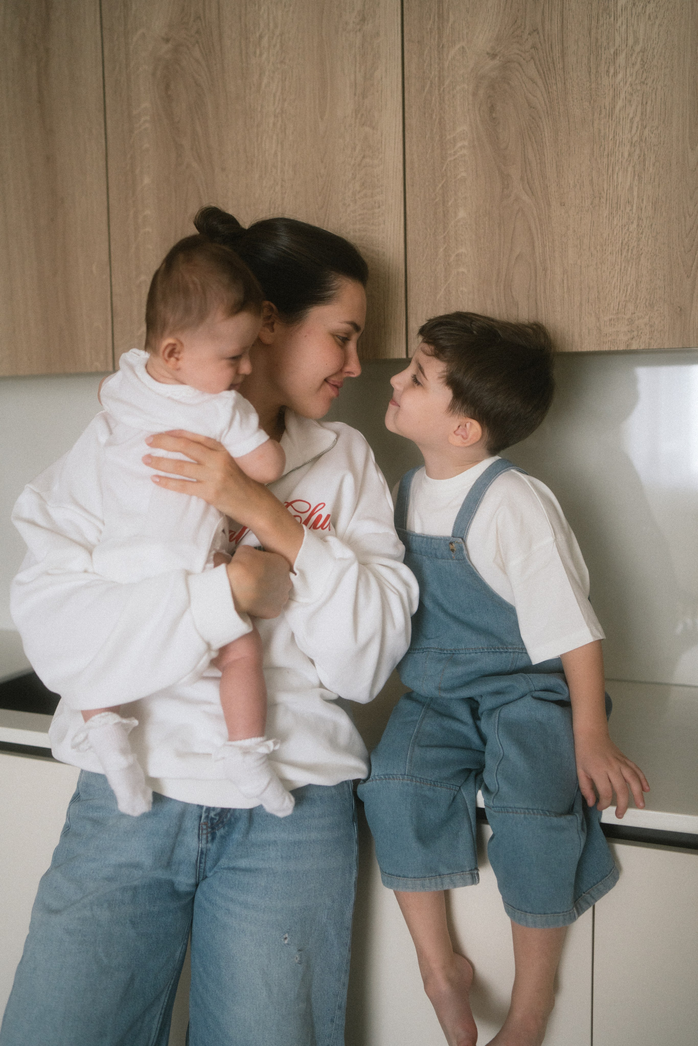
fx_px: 1018
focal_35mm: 35
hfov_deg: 37.9
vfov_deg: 54.4
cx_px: 349
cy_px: 523
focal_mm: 35
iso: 1000
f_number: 2
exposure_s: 1/400
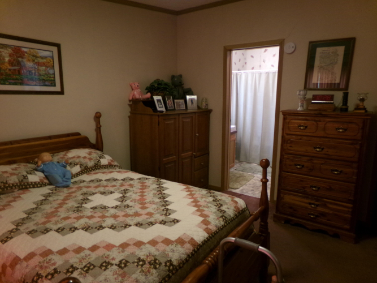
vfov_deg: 56.8
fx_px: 261
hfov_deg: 71.6
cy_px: 142
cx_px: 188
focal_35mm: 24
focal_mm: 4.3
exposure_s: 1/17
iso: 330
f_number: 3.7
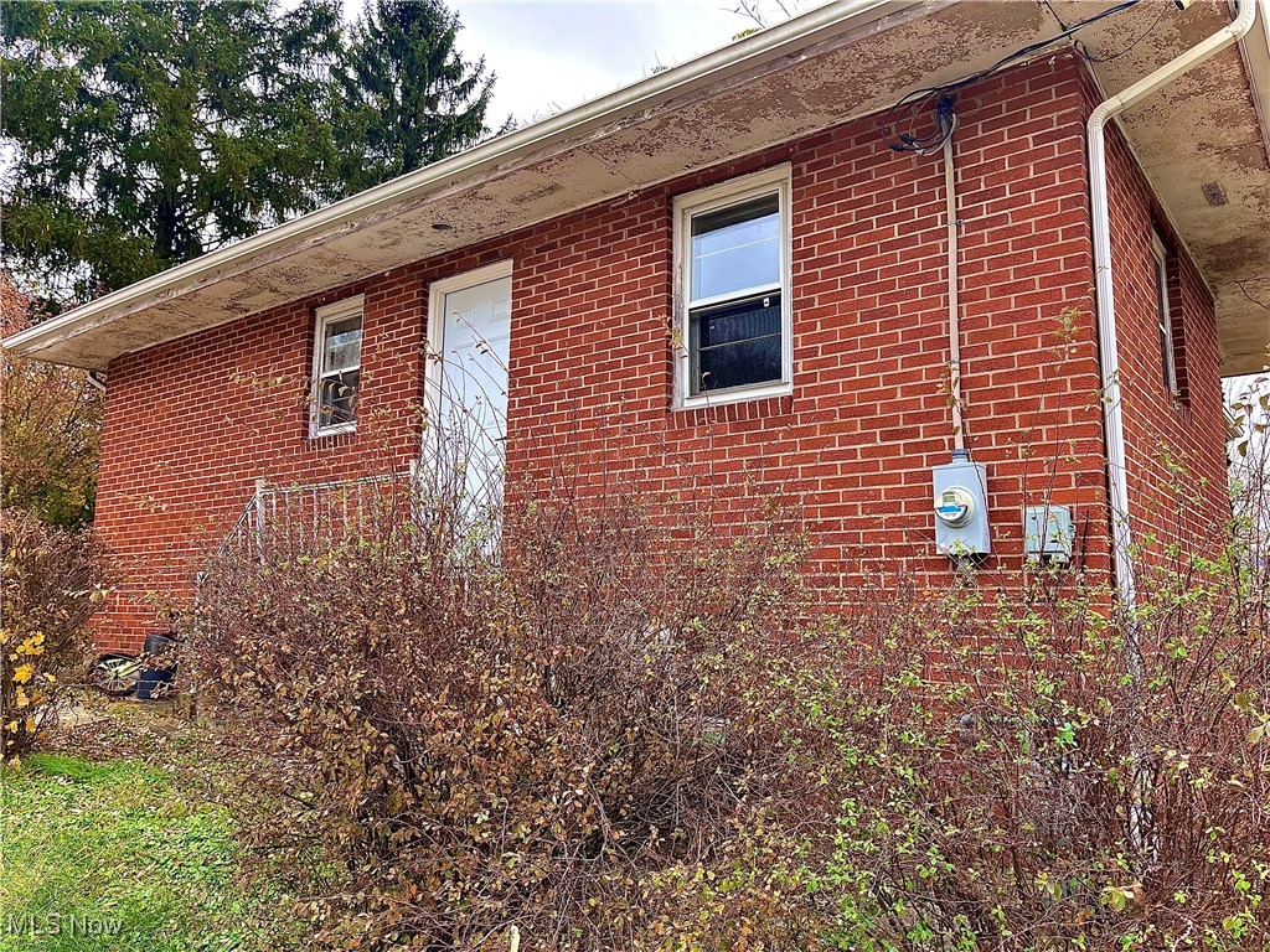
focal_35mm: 26
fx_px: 954
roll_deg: -0.7
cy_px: 476
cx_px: 635
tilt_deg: +7.7
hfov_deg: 67.3
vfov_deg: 53.1
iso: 40
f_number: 1.6
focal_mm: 5.1
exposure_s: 1/180
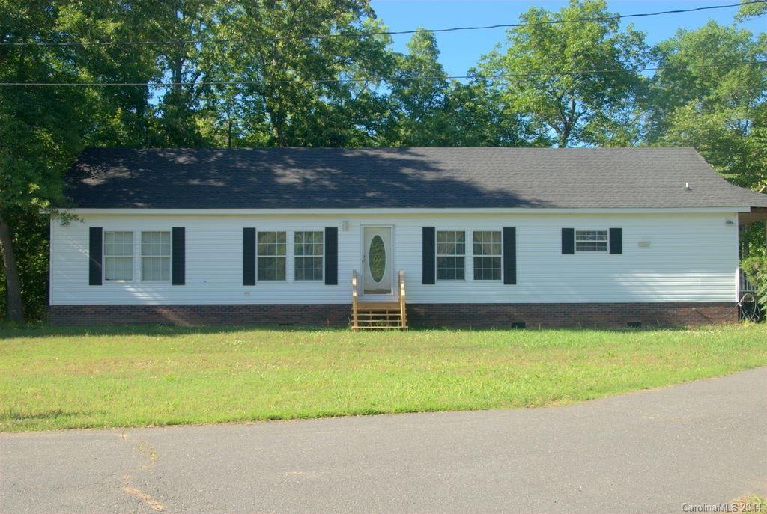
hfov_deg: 49.5
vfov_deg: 34.3
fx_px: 832
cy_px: 257
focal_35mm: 39
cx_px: 384
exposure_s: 1/125
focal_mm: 26
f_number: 5.6
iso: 100
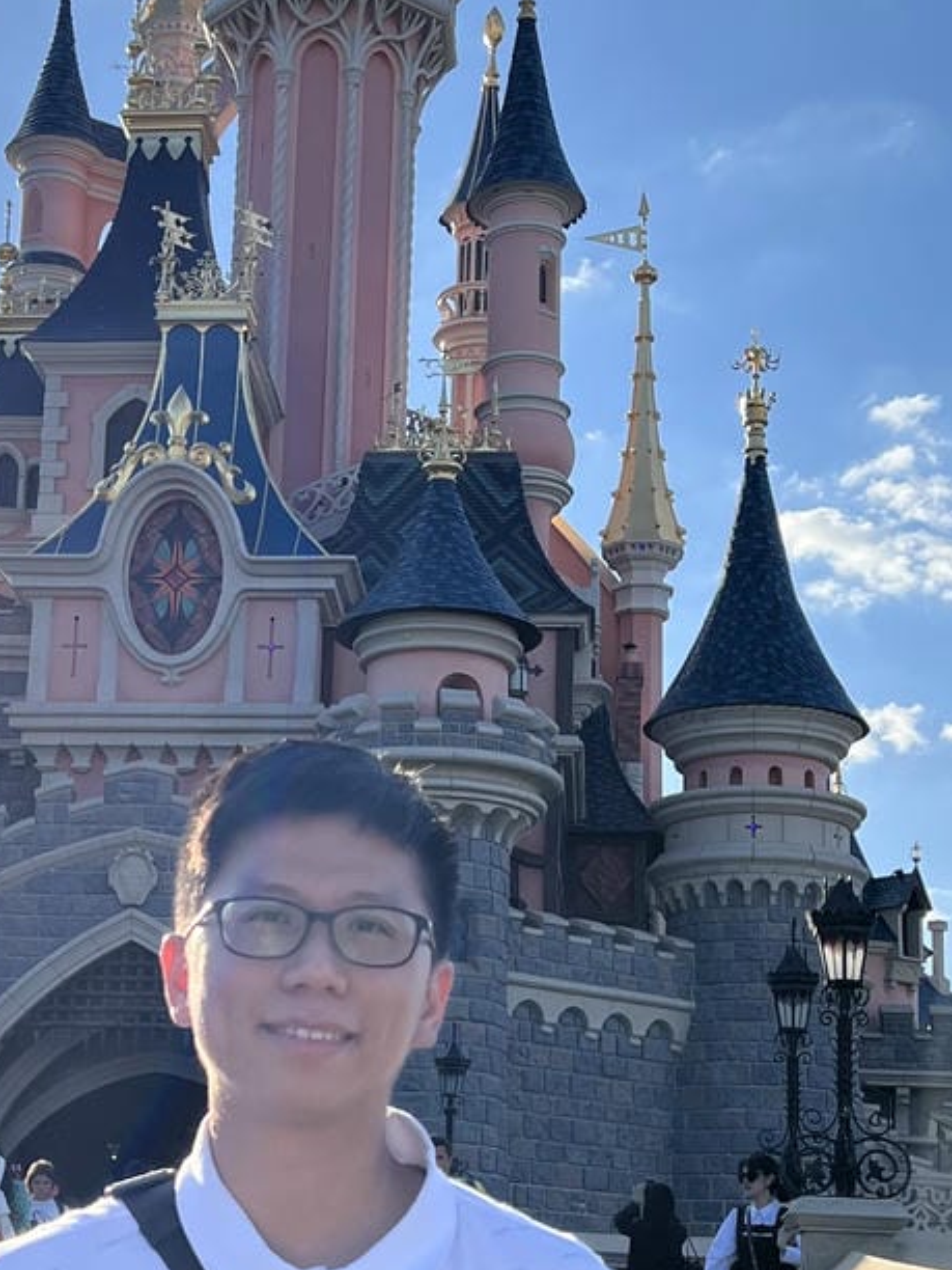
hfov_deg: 21.5
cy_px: 724
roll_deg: -1.1
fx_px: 2493
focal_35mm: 68
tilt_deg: +14.5
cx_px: 319
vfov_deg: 28.5
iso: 50
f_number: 1.5
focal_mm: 5.7
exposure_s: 1/3968
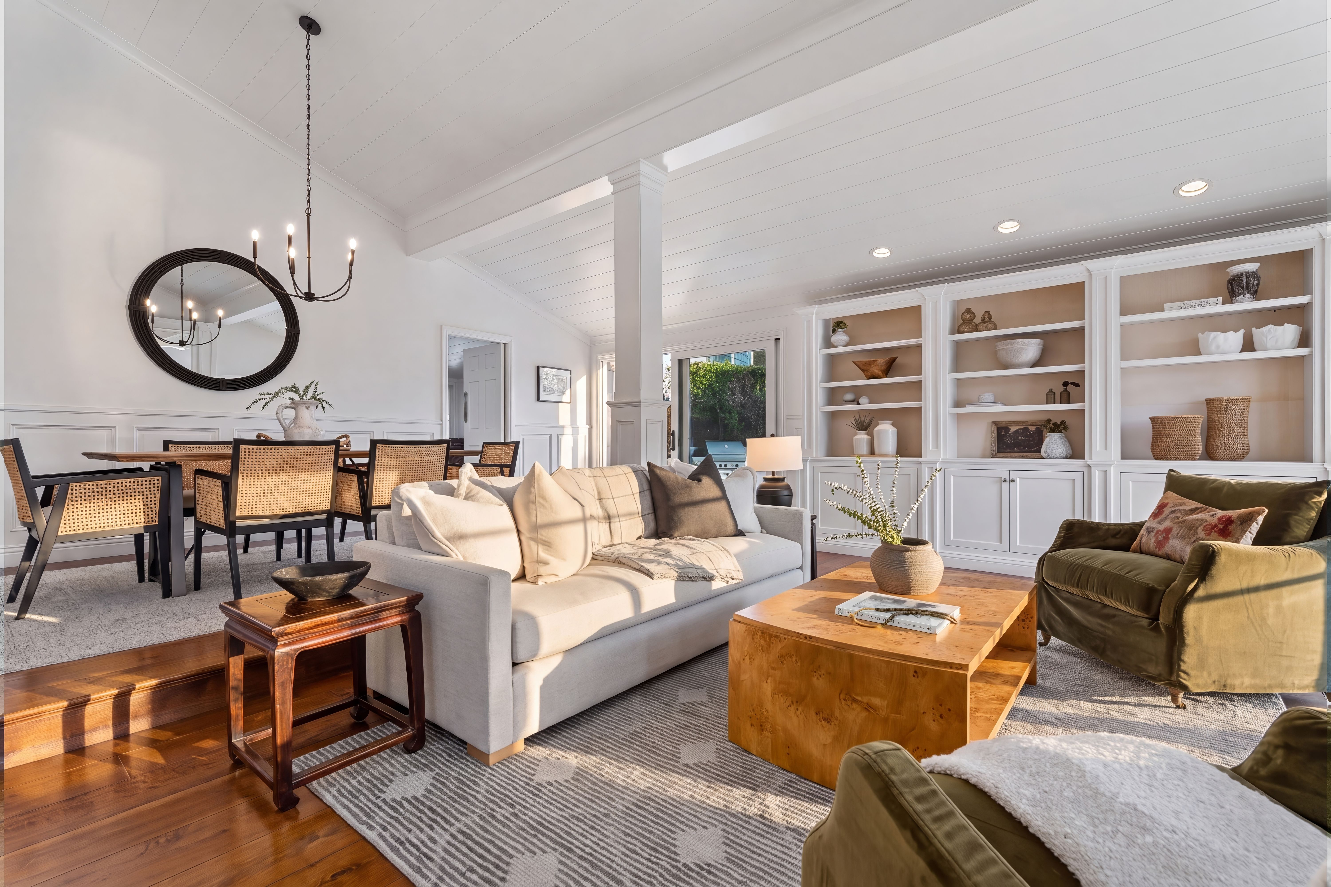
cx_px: 666
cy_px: 444
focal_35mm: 16
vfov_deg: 73.7
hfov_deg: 96.7
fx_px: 592
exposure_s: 1/10
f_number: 10
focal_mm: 16
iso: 400
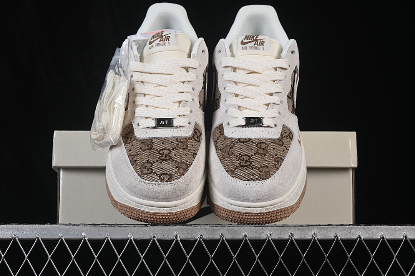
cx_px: 208
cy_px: 138
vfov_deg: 18.2
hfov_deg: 27.0
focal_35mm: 75
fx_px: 865
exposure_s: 1/80
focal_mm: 50
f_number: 8
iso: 160
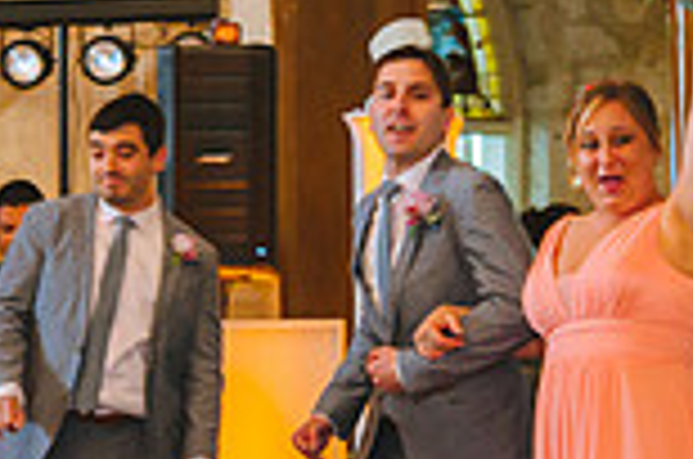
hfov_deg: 13.6
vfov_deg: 9.0
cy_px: 450
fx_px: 2901
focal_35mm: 151
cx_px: 212
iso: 1600
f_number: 2.8
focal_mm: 40
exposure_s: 1/80
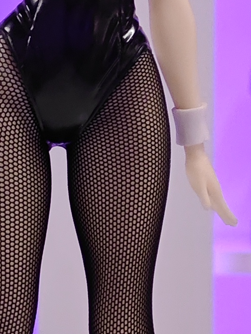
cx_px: 142
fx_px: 3382
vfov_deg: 5.7
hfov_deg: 4.3
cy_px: 121
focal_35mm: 350
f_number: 2.4
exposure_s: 1/25
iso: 1000
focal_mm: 7.48
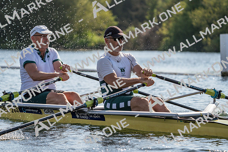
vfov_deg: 6.6
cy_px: 76
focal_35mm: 209
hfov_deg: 9.8
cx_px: 114
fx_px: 1324
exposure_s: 1/1600
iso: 200
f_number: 5.6
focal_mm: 209
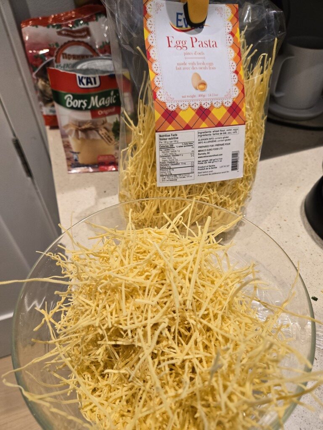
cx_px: 162
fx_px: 286
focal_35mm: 23
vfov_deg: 73.9
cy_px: 215
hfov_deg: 58.9
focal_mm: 5.4
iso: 160
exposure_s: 1/120
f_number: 1.8
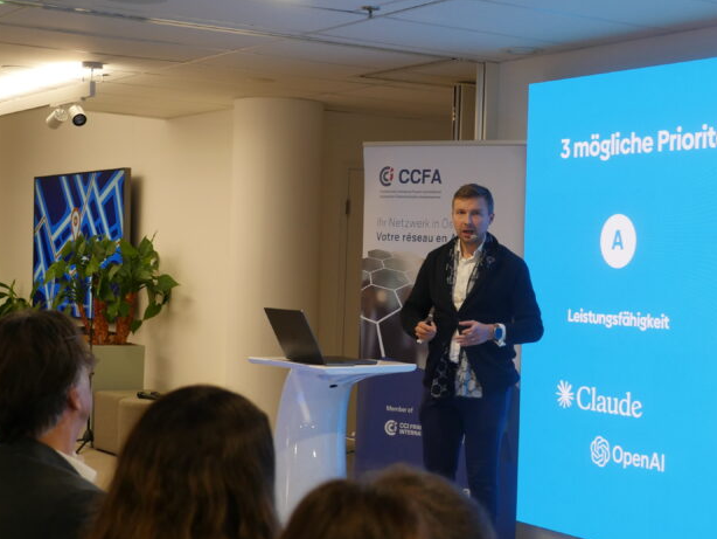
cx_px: 478
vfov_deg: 21.0
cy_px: 233
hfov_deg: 27.6
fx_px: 1450
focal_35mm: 70
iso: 500
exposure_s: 1/125
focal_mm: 21
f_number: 2.8
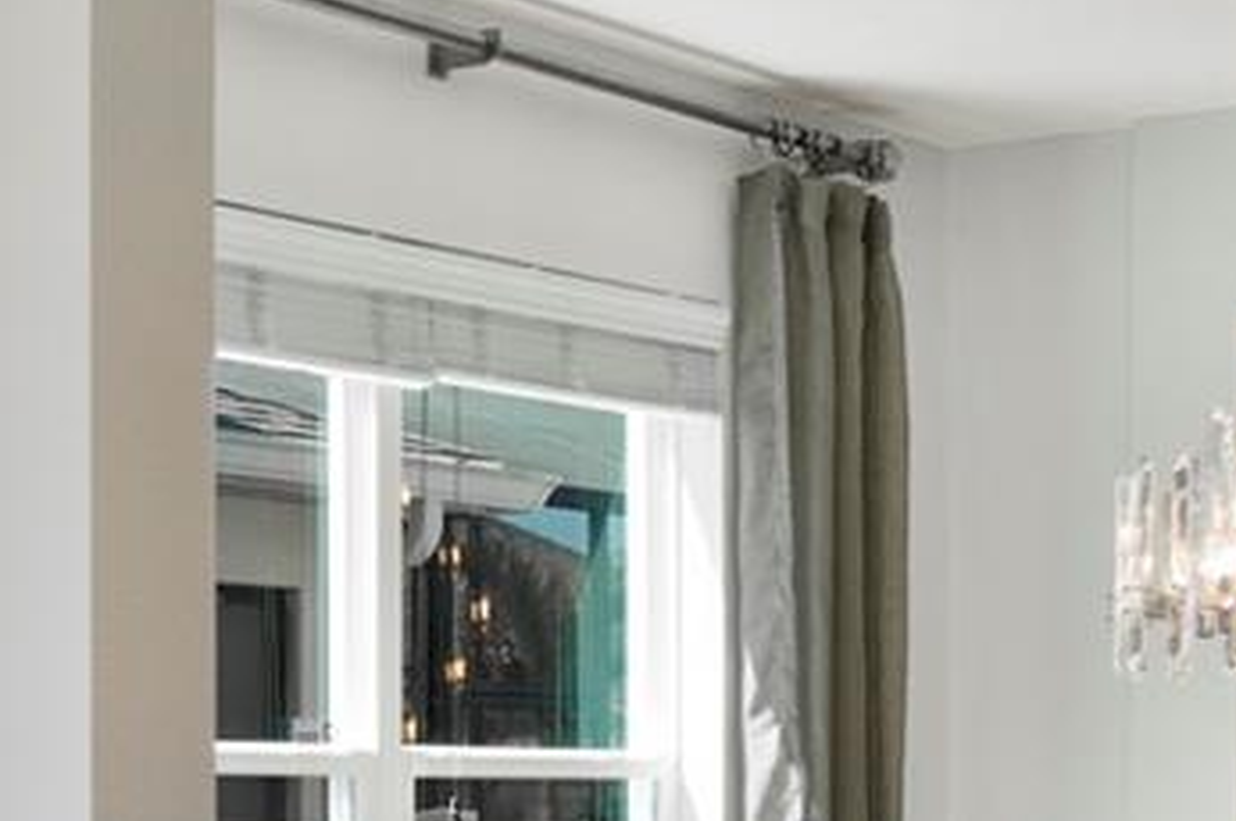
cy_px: 946
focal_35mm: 111
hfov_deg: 18.4
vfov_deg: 12.1
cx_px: 600
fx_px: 3807
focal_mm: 16
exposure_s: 1/4
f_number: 5
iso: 160
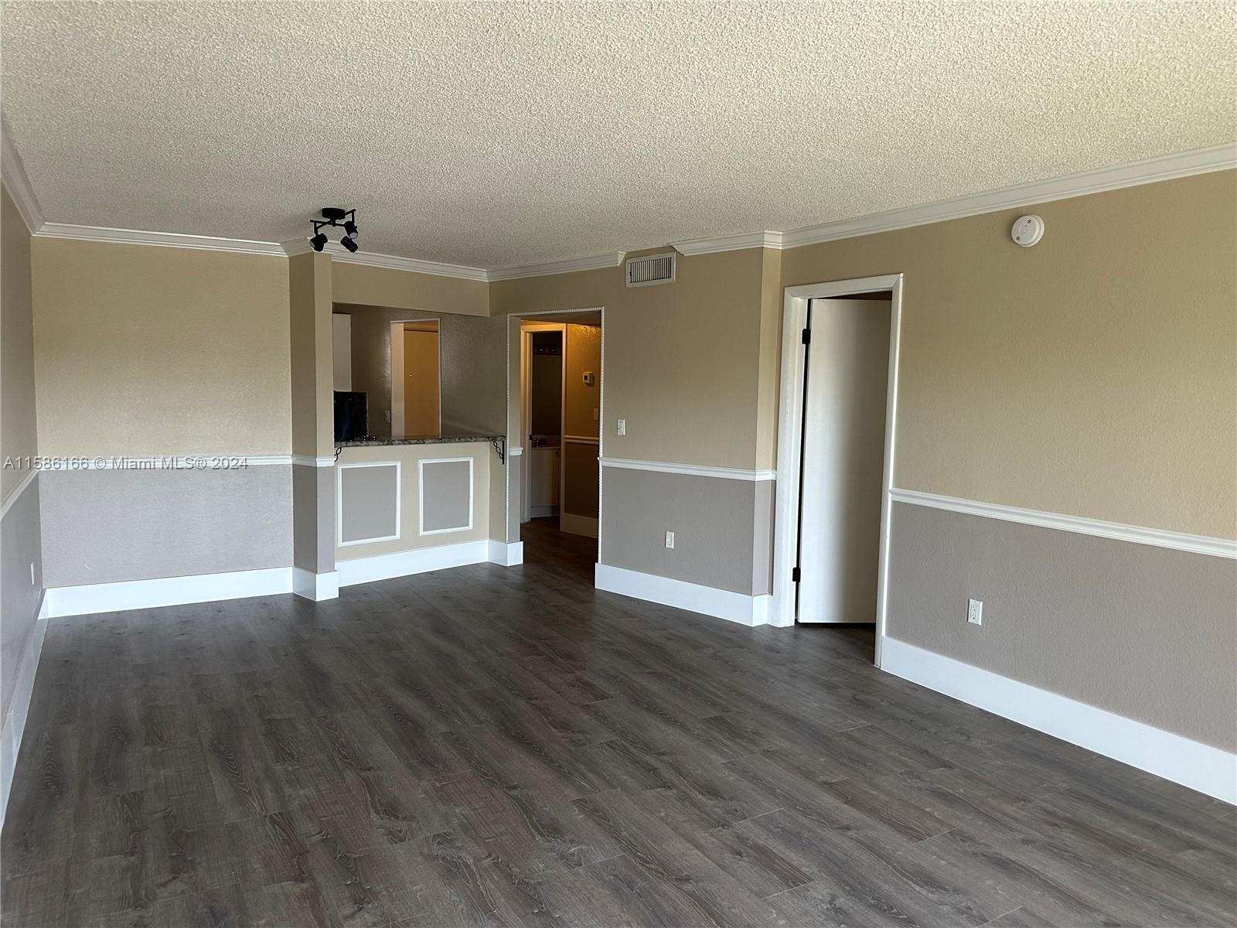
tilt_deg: -5.3
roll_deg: -1.2
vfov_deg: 56.8
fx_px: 858
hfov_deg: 71.6
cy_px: 464
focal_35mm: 24
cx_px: 618
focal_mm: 6.86
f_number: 1.78
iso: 250
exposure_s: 1/120
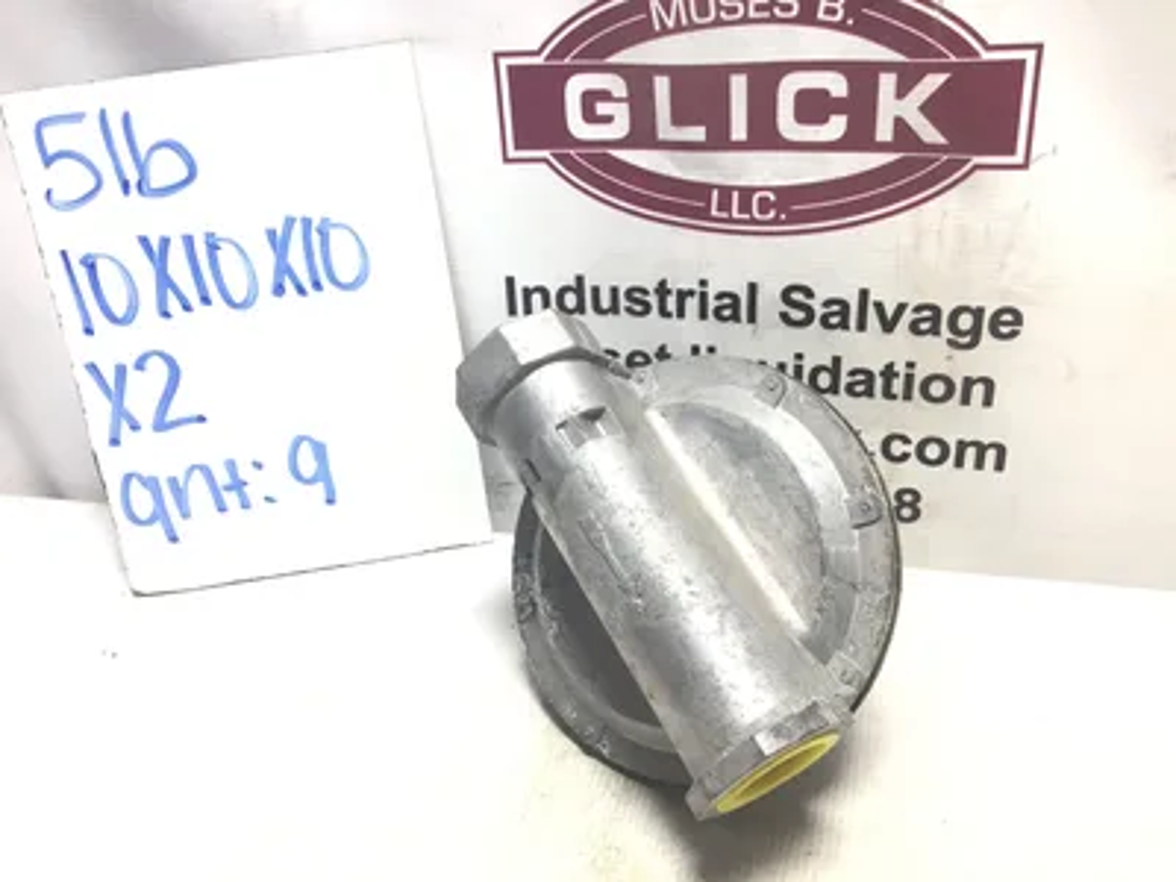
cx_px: 588
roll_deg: +2.8
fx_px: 1053
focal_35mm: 31
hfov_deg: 58.4
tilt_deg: -29.7
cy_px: 441
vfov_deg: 45.4
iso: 40
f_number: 2.4
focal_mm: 3.3
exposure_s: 1/120
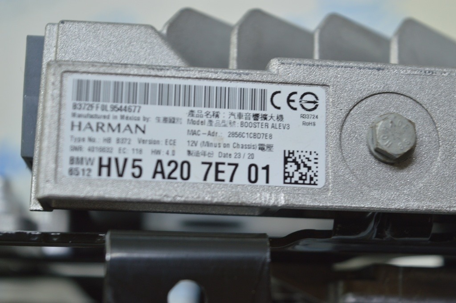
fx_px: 1044
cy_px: 152
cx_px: 228
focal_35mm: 82
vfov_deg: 16.5
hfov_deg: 24.6
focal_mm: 55
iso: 400
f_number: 5.6
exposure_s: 1/40
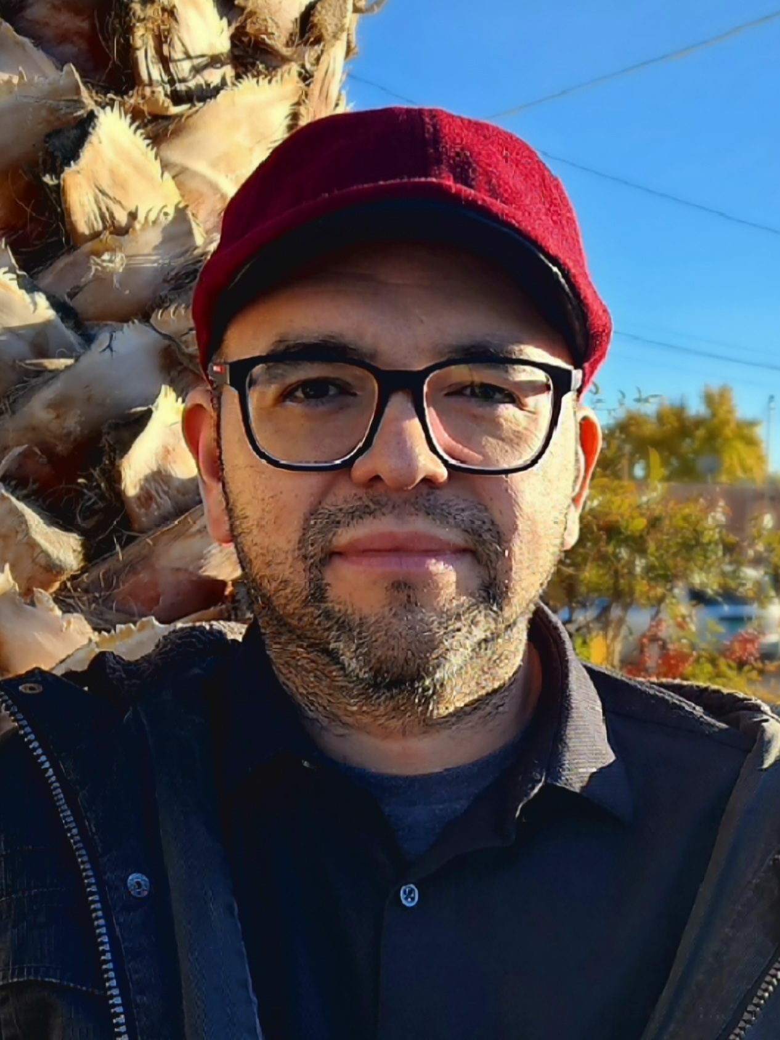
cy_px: 520
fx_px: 691
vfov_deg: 73.9
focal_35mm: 23
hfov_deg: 58.9
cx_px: 390
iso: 12
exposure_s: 1/294
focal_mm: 6.4
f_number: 1.8
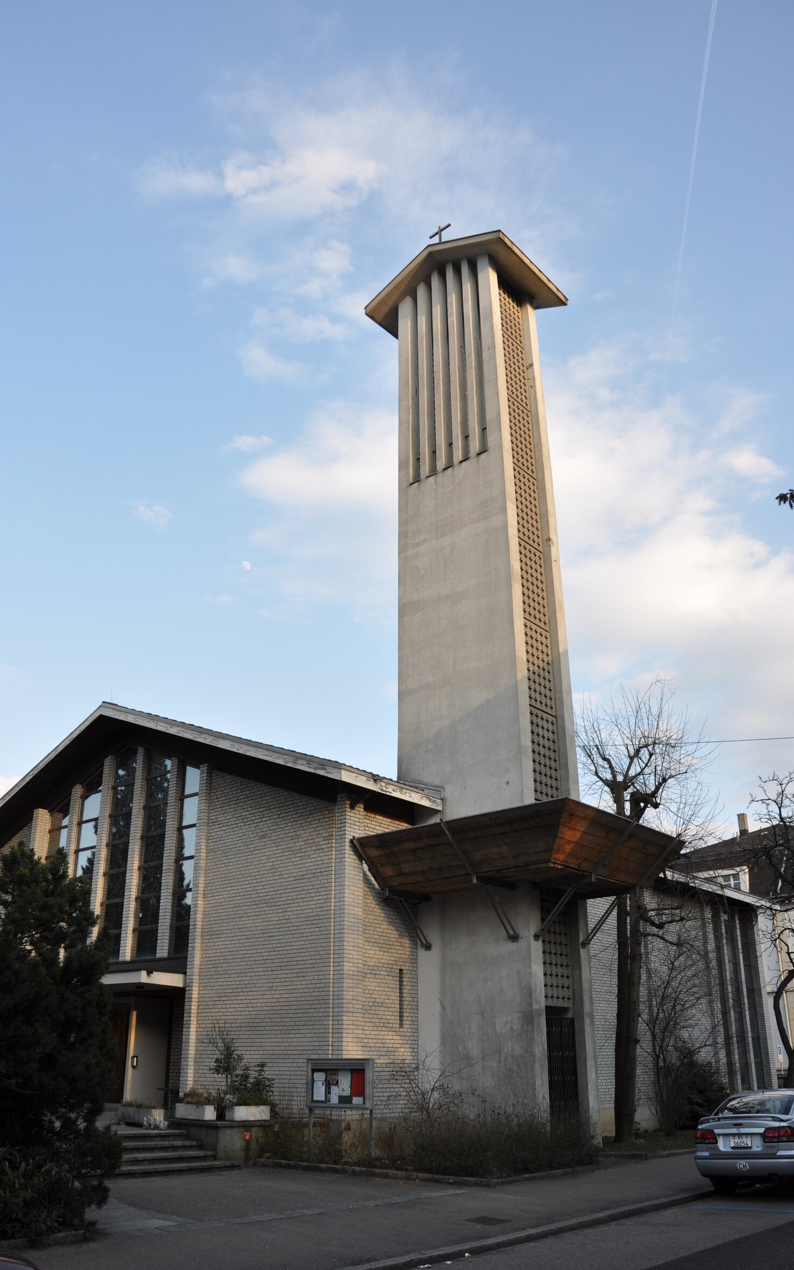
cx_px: 370
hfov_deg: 44.5
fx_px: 969
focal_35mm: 28
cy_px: 644
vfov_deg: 66.5
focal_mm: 18
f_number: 7.1
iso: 200
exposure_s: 1/200
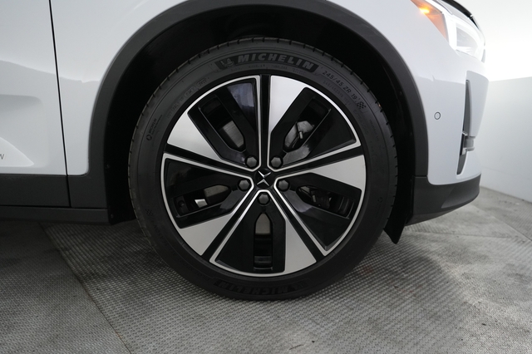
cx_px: 266
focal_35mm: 24
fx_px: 354
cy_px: 177
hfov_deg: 73.8
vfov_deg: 53.1
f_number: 2.8
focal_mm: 24
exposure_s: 1/160
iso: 3200
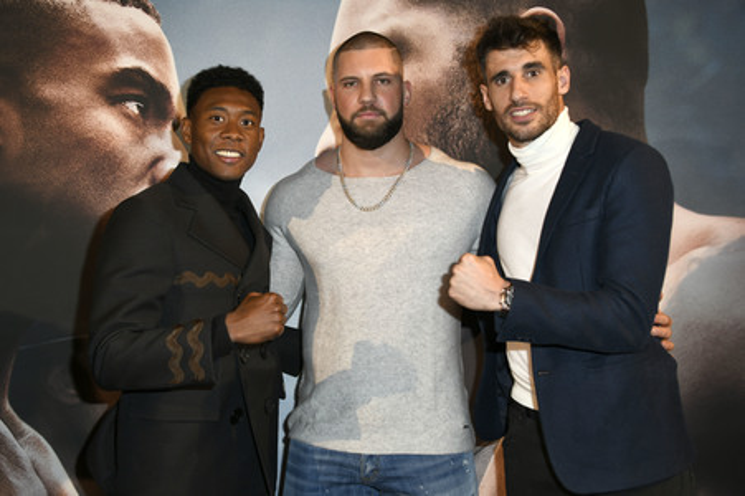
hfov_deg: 50.7
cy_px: 248
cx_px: 372
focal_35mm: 38
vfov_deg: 35.0
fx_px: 786
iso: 500
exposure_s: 1/125
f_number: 6.3
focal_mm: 38
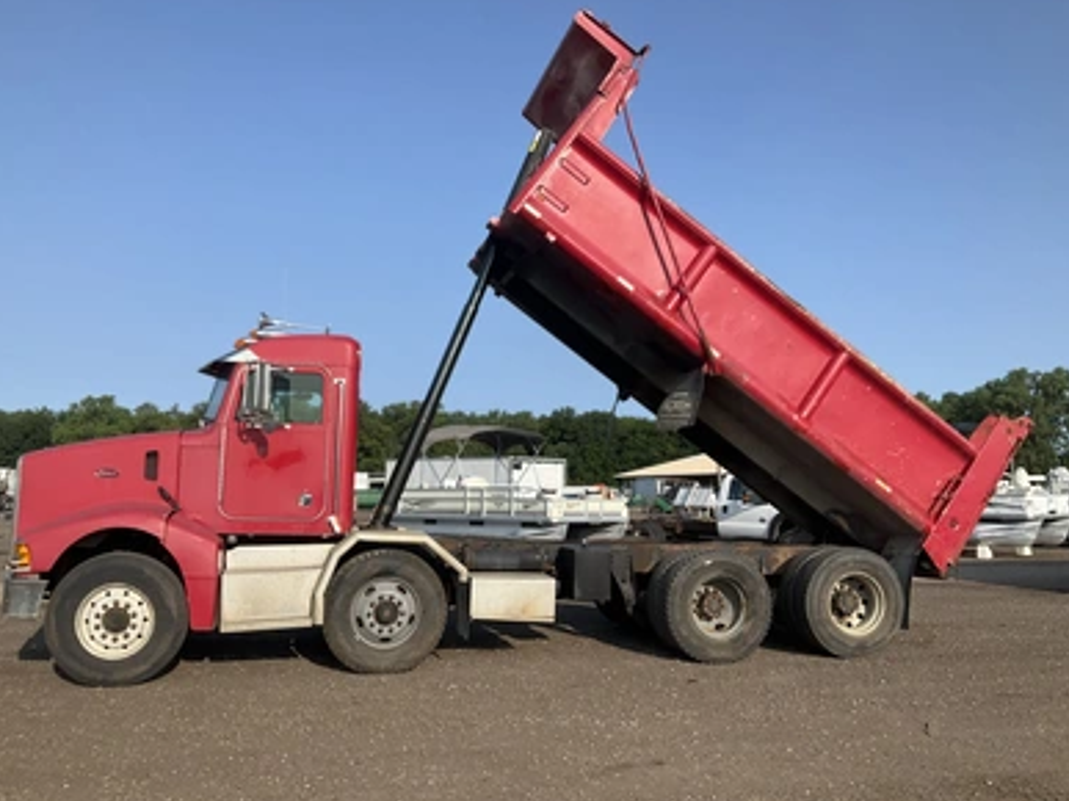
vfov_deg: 46.8
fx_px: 926
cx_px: 522
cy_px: 395
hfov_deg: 60.0
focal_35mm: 30
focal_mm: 3
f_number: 1.8
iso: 25
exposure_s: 1/1626
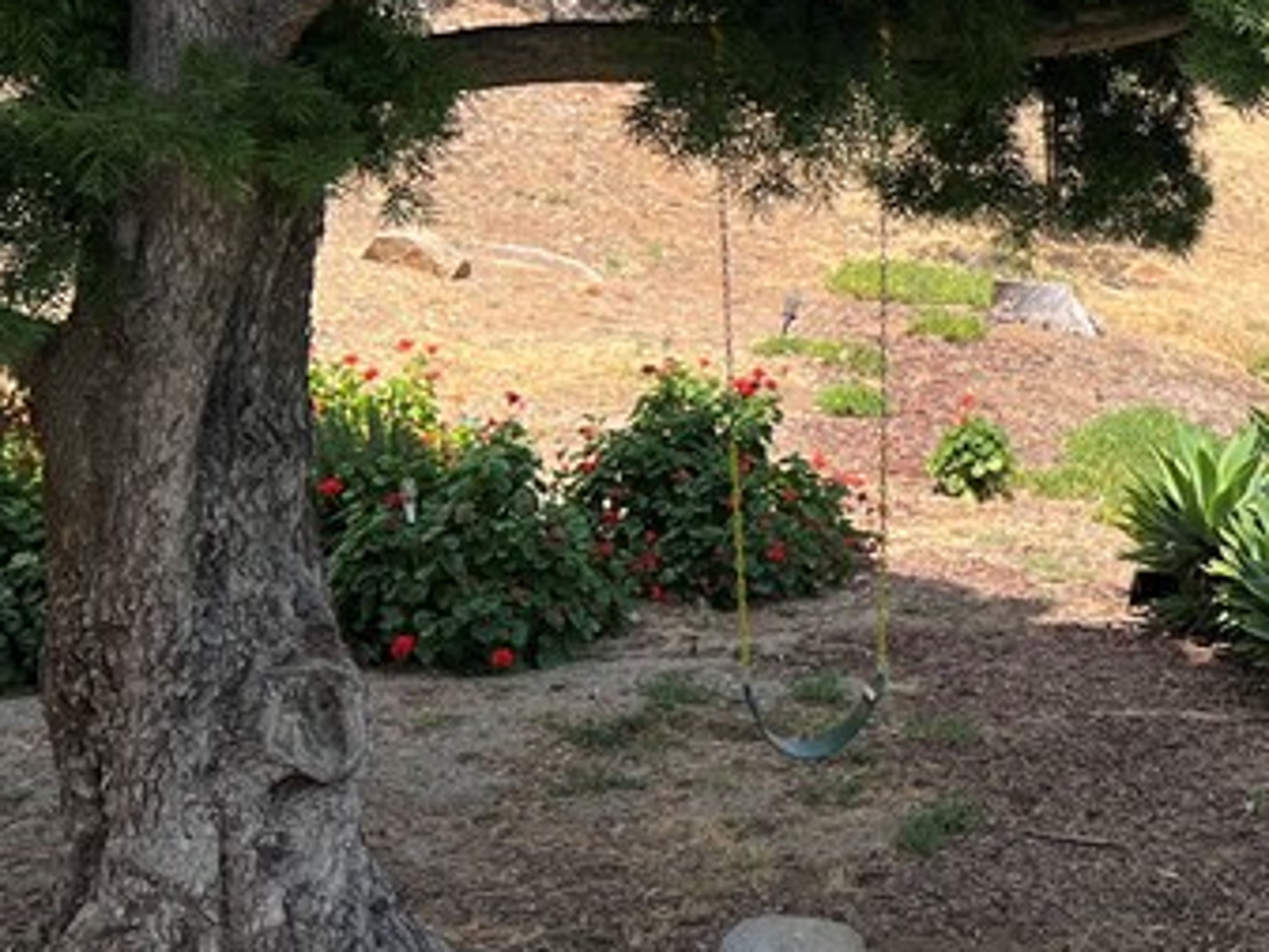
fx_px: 2897
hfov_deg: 21.4
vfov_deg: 18.6
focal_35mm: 79
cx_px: 1807
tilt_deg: -9.6
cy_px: 245
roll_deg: -1.8
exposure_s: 1/1901
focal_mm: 5.7
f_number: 1.5
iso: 50
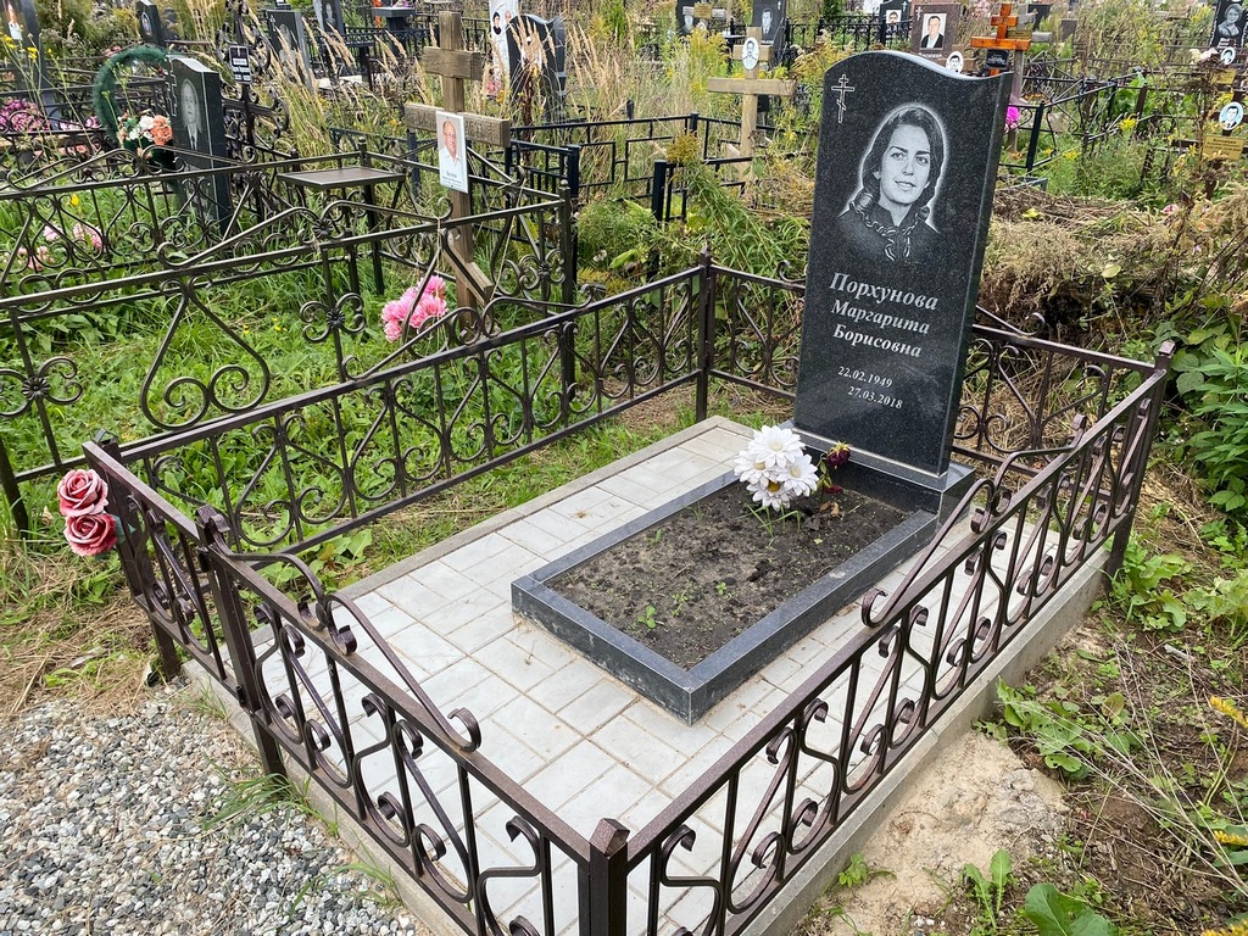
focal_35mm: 26
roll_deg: +0.5
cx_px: 624
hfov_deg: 67.3
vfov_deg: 53.1
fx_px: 937
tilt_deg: -25.3
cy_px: 468
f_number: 1.8
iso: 32
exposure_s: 1/662
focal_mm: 4.25
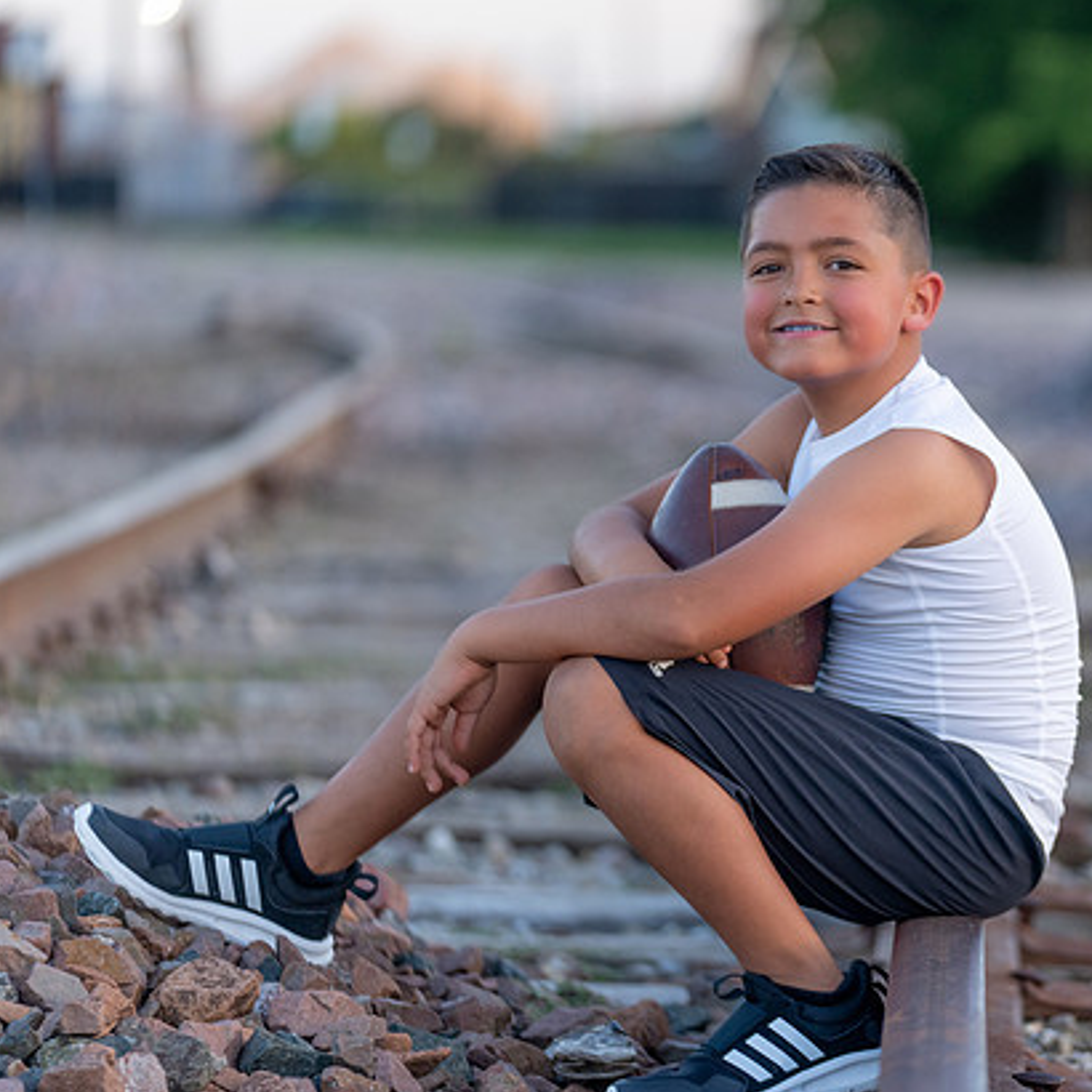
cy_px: 567
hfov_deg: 8.9
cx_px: 886
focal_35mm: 196
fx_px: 6995
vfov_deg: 8.9
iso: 320
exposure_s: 1/320
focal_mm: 140
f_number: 2.8
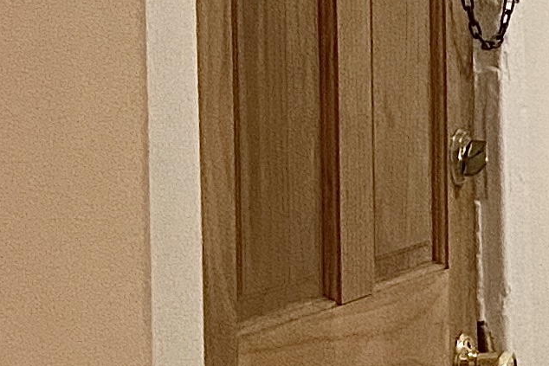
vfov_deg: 8.0
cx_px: 1294
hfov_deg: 10.4
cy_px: 190
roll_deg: +0.4
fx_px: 2623
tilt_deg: -2.9
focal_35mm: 172
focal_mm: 4.25
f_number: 1.8
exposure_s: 1/60
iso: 320
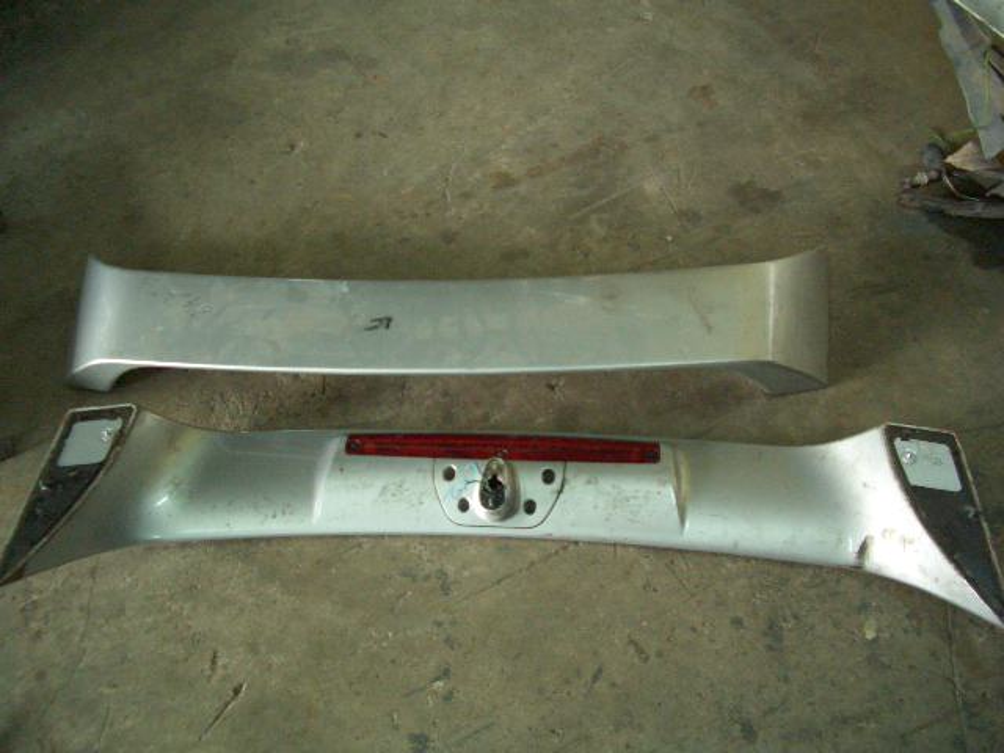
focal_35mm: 35
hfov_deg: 52.6
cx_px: 502
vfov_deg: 40.7
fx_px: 1015
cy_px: 376
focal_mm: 5.8
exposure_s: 1/10
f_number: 2.6
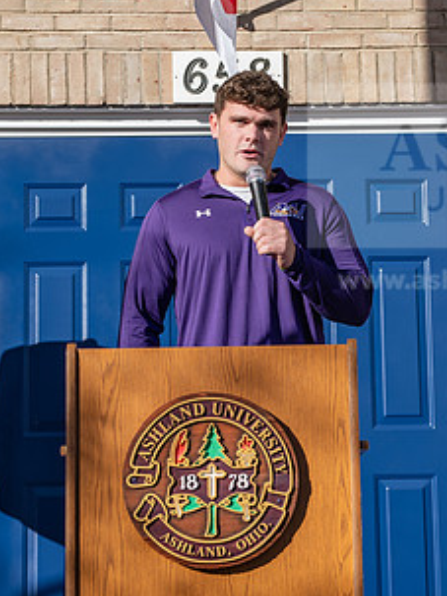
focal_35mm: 92
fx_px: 1585
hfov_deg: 16.0
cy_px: 322
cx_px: 248
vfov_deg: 21.3
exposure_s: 1/640
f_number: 4
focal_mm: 50
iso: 80
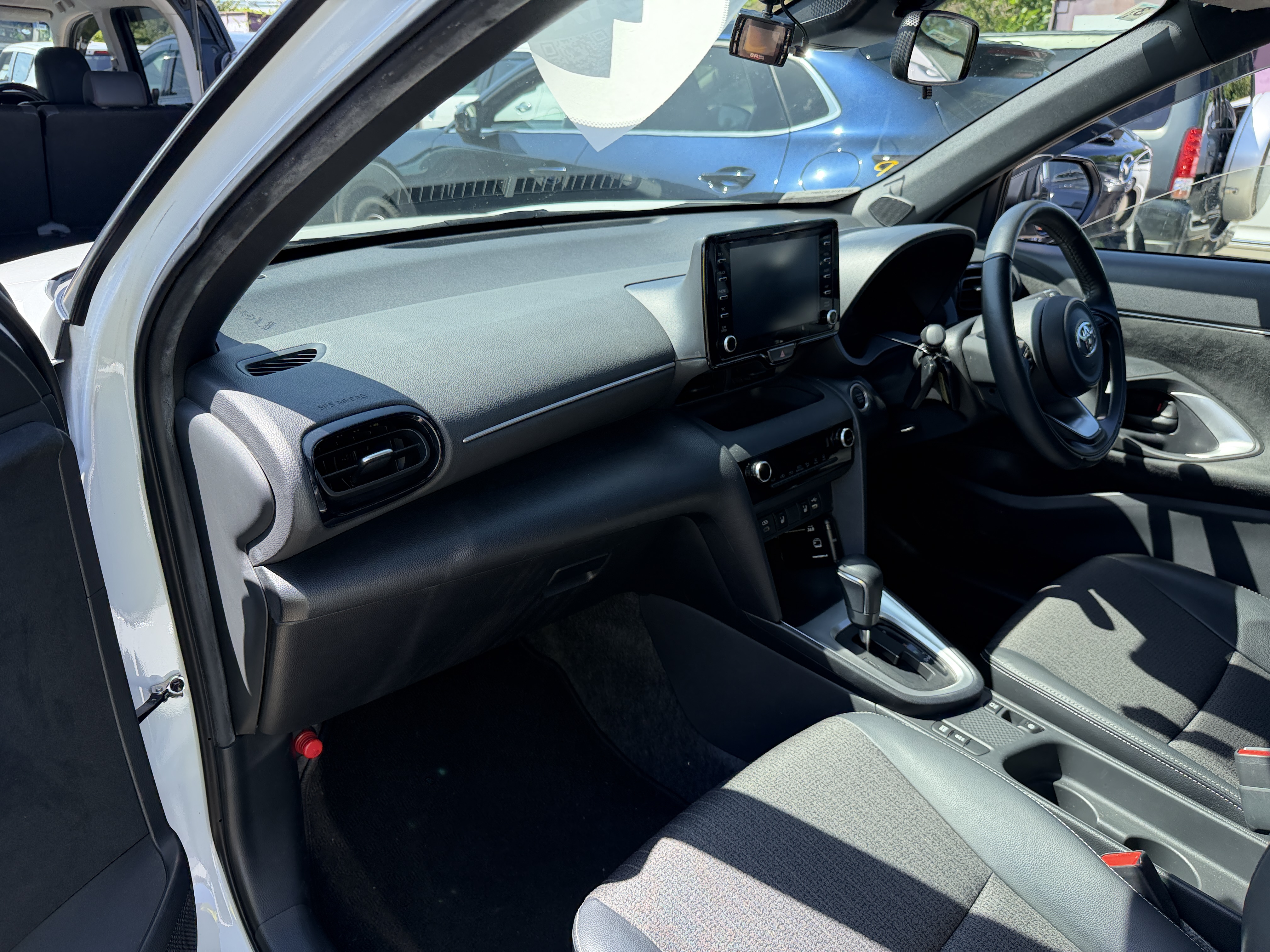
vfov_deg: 56.8
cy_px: 476
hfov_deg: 71.6
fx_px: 881
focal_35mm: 24
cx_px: 635
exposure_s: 1/677
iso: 100
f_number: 1.78
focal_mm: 6.76
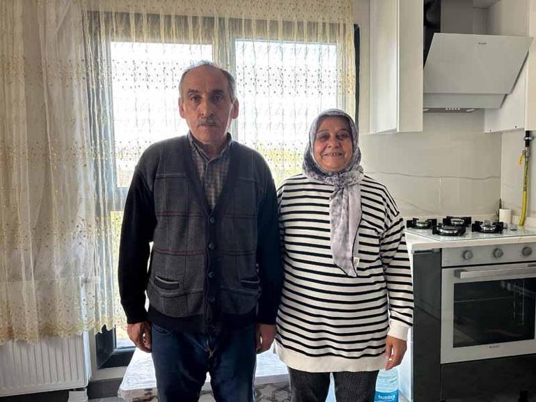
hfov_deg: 71.6
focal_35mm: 24
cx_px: 268
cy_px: 201
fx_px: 372
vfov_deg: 56.8
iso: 80
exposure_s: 1/120
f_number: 1.8
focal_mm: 6.86
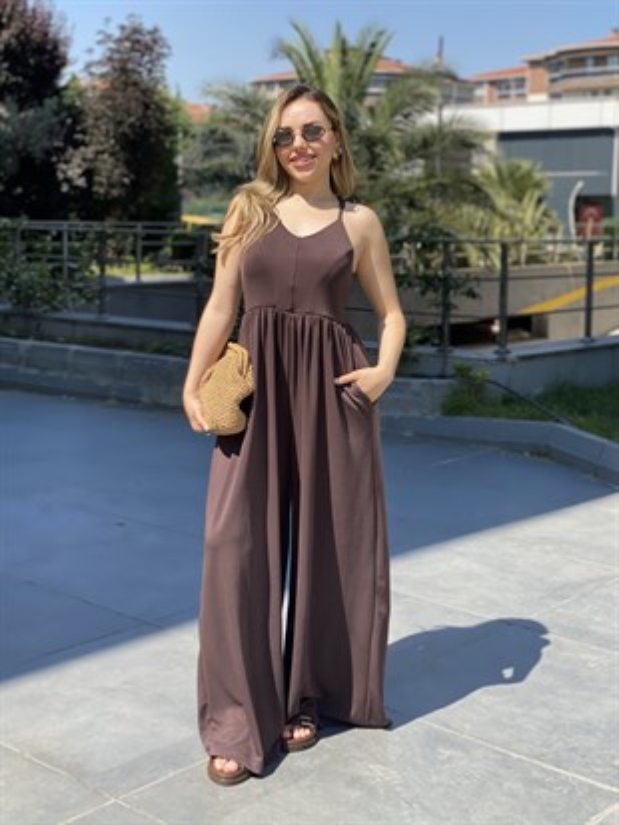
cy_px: 412
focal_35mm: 52
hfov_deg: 28.0
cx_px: 310
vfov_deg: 36.8
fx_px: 1239
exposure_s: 1/1043
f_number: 2
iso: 20
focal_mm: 6
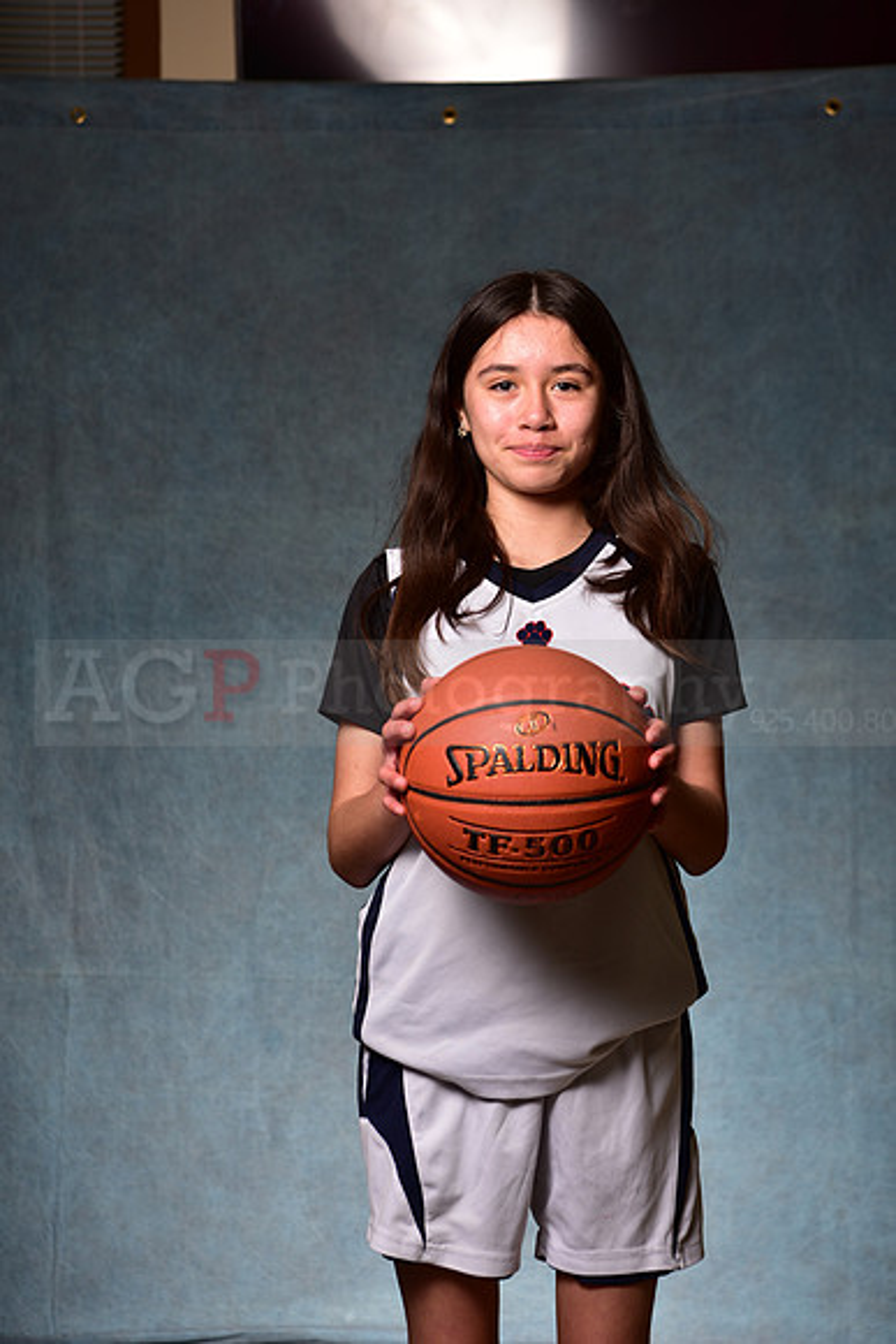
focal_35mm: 70
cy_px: 672
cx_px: 448
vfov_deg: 28.8
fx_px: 2612
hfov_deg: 19.5
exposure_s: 1/200
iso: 100
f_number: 5
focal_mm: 70
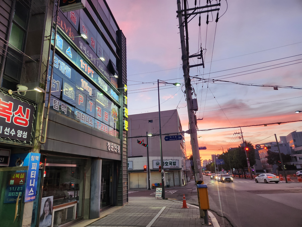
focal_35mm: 23
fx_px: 201
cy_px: 114
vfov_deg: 58.9
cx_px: 151
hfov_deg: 73.9
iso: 125
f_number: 1.8
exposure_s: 1/120
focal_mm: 5.4
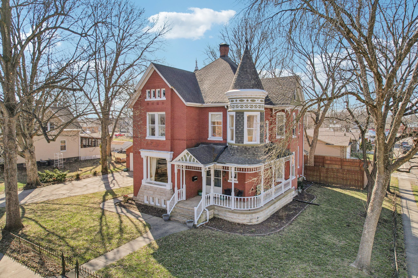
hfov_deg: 78.6
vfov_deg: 57.2
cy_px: 139
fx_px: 255
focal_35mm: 22
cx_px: 209
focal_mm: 8.4
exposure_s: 1/1250
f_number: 2.8
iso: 100
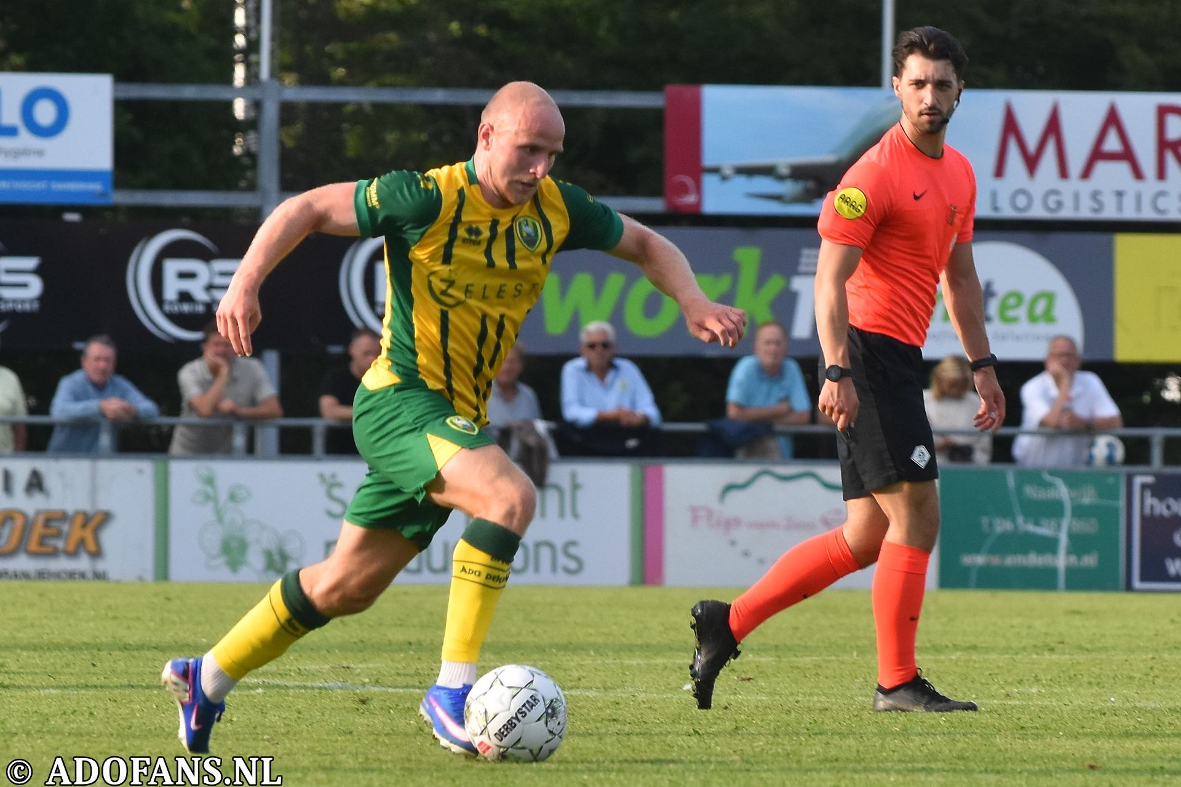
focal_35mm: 300
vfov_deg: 4.6
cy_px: 394
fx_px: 9841
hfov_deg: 6.9
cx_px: 590
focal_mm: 200
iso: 450
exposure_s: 1/1000
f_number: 4.5
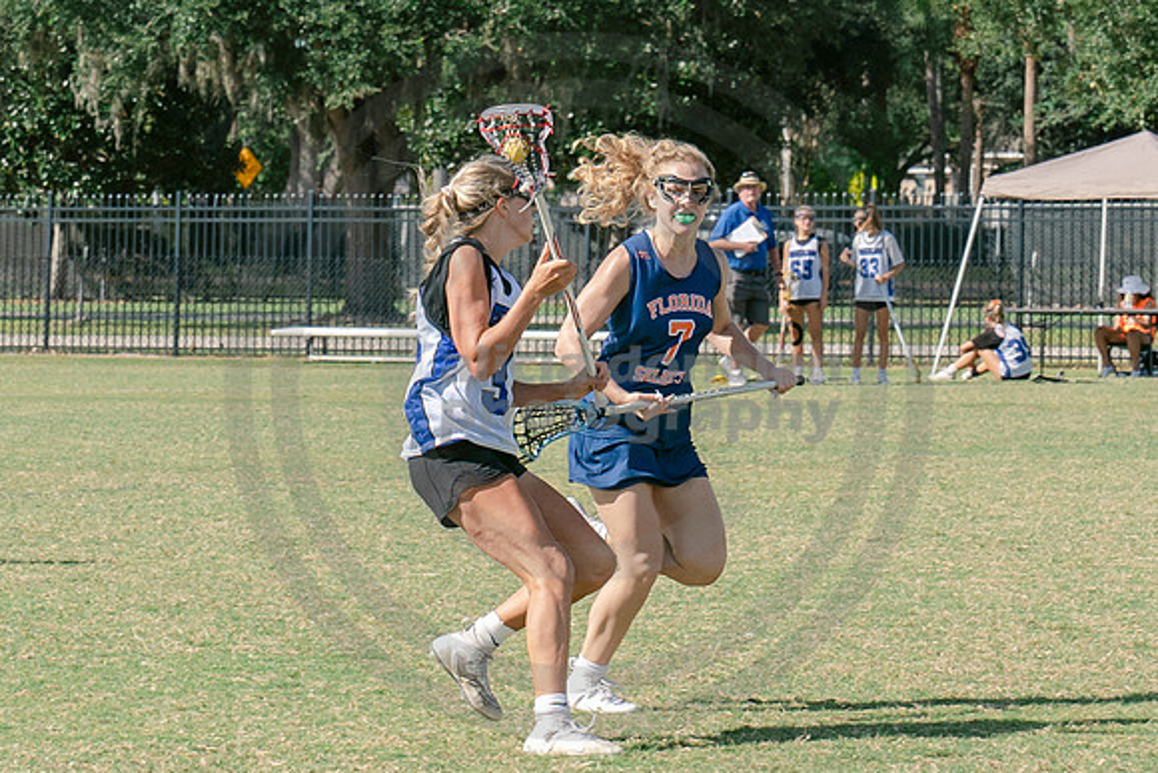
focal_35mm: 222
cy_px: 438
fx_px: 7140
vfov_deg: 6.2
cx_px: 577
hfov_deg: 9.3
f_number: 5.6
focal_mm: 70
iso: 250
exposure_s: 1/1000
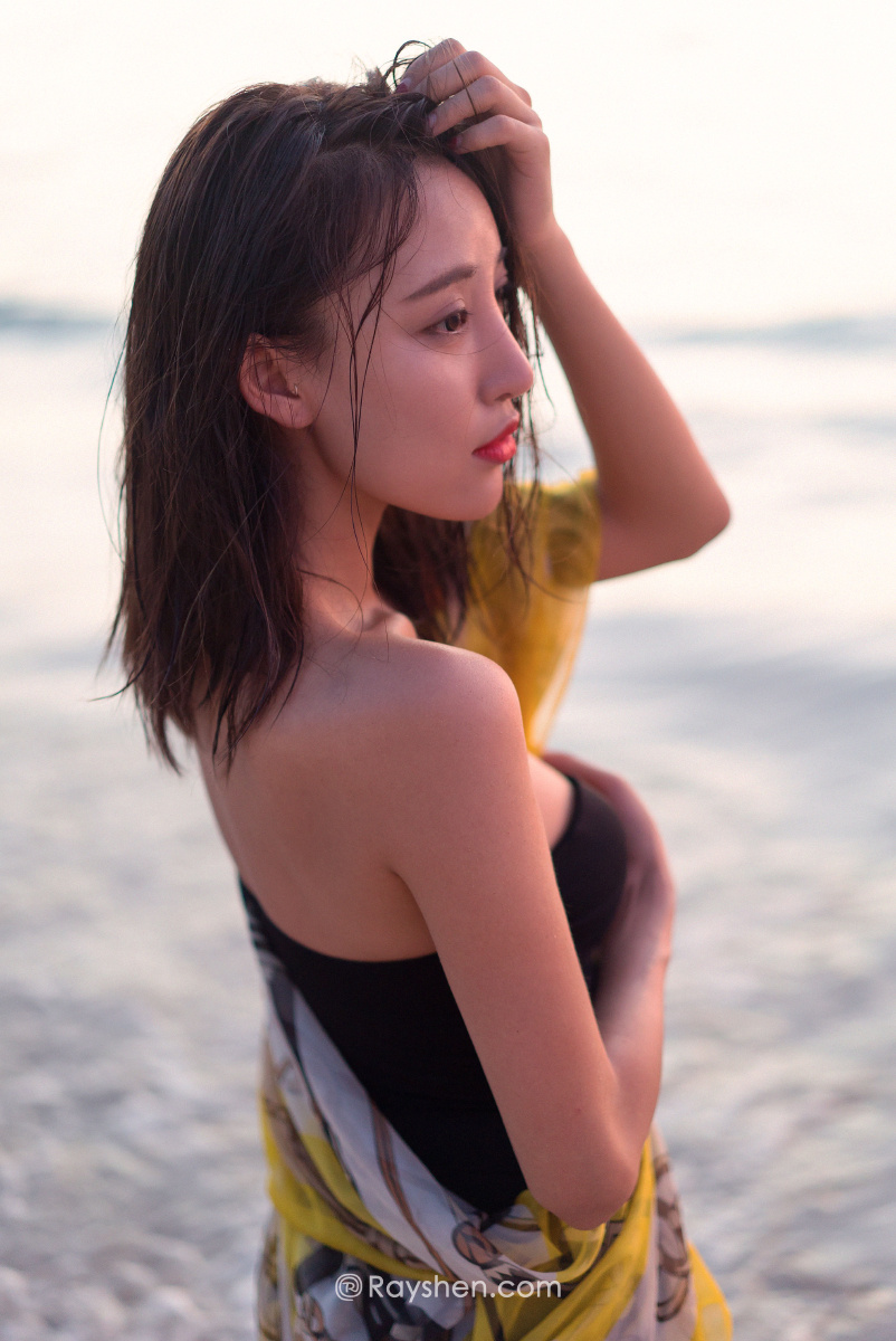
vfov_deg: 36.2
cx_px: 448
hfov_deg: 24.7
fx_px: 2050
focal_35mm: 55
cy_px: 670
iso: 640
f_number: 1.8
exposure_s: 1/125
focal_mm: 55
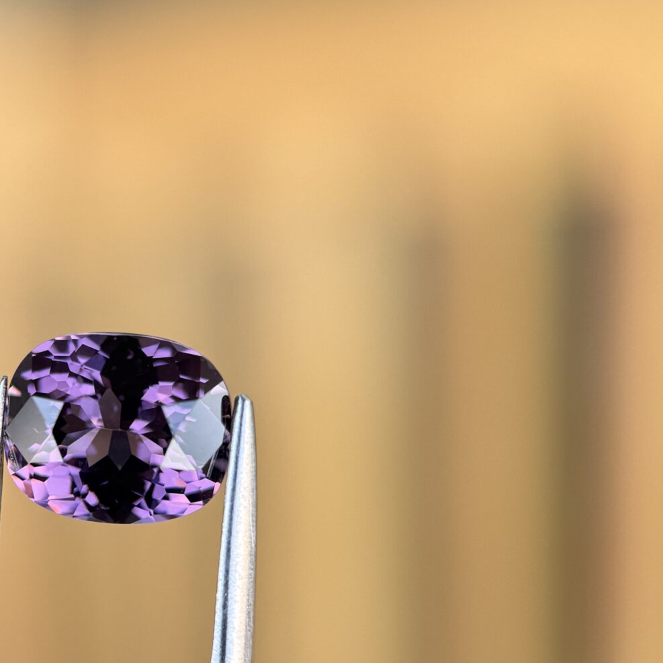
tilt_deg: -47.3
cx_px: 107
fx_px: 1192
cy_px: 374
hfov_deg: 30.1
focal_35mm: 55
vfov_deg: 31.1
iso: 64
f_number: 1.78
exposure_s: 1/131
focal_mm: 6.76
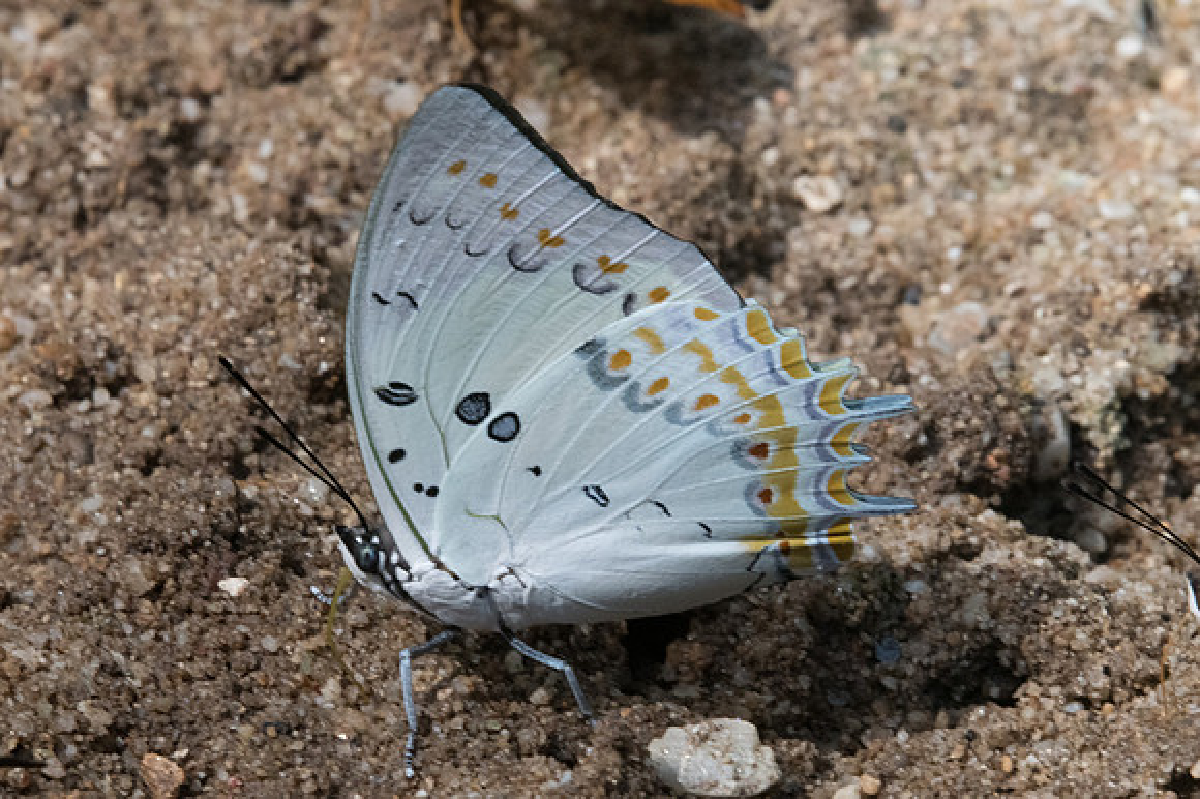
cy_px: 459
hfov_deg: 3.0
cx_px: 600
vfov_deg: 2.0
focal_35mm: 690
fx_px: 22983
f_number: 18
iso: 1600
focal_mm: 400
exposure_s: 1/400
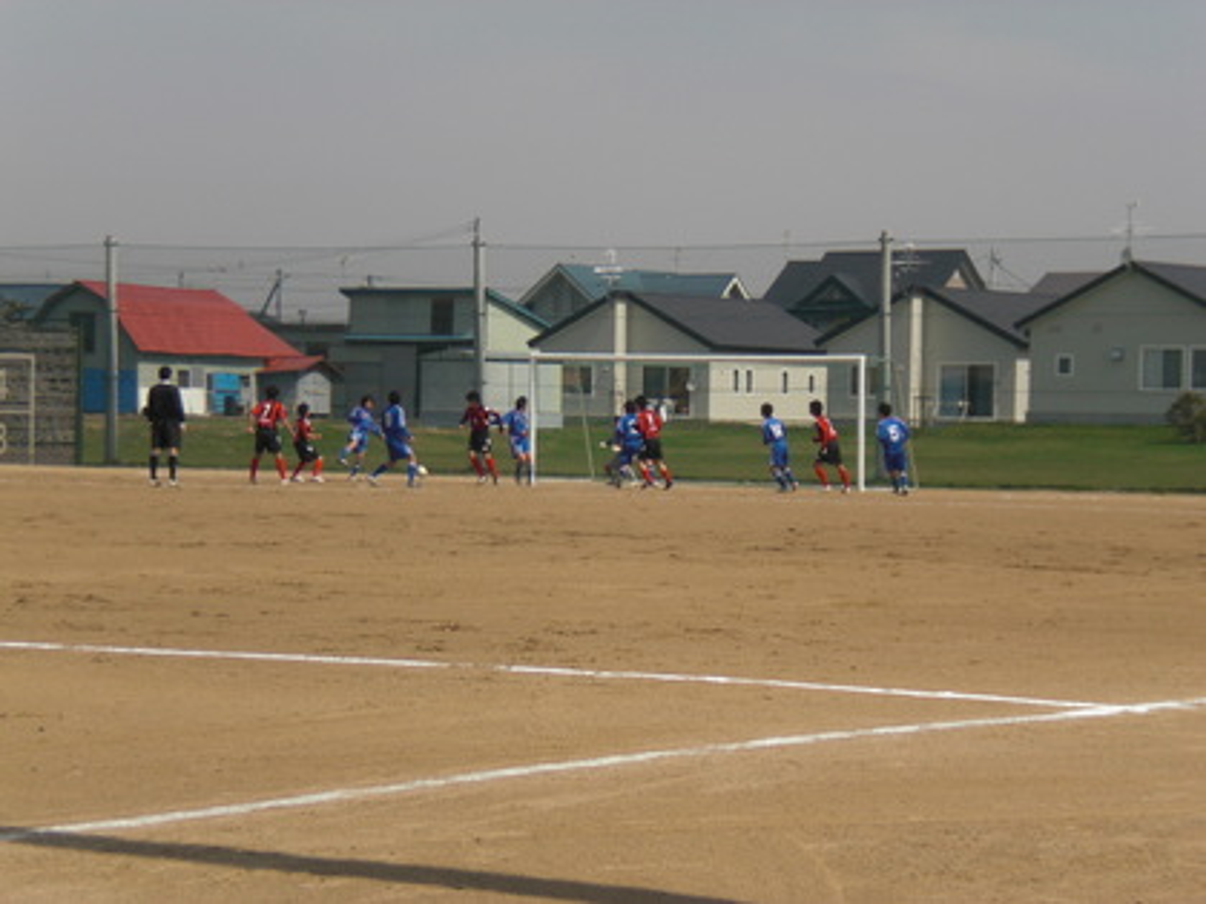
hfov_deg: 17.3
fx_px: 3972
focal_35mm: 114
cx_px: 603
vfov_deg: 13.0
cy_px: 452
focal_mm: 18.9
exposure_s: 1/500
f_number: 5.9
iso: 64
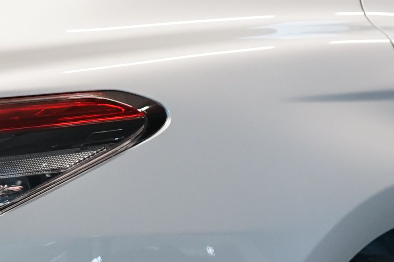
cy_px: 270
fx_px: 1751
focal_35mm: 160
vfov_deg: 8.5
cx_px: 129
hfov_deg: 12.8
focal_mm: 31
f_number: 4.5
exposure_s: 1/30
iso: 800
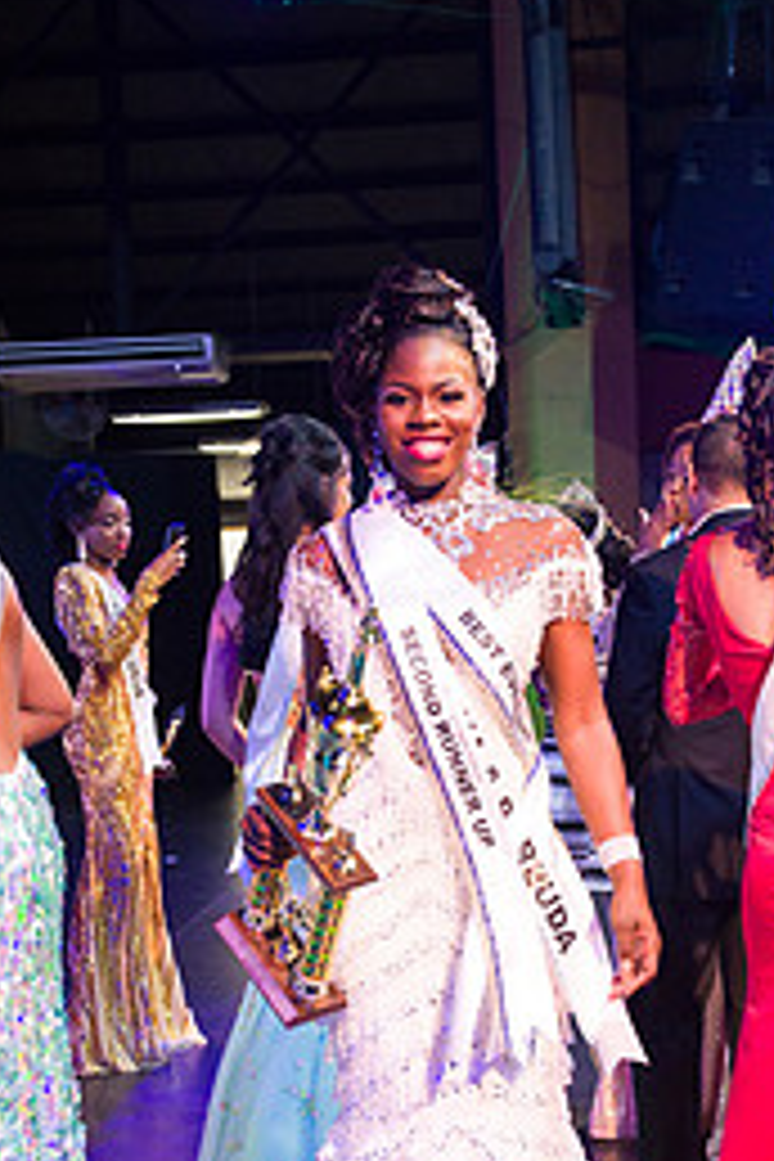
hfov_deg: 22.2
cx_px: 432
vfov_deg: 32.7
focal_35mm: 61
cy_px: 729
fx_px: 1967
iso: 4000
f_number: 5
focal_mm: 35
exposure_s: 1/160
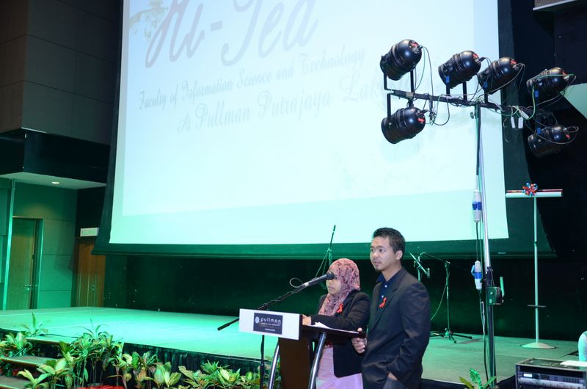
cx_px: 294
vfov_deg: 34.1
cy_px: 194
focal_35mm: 39
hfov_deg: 49.6
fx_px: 635
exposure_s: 1/60
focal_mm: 26
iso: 1250
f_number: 2.8
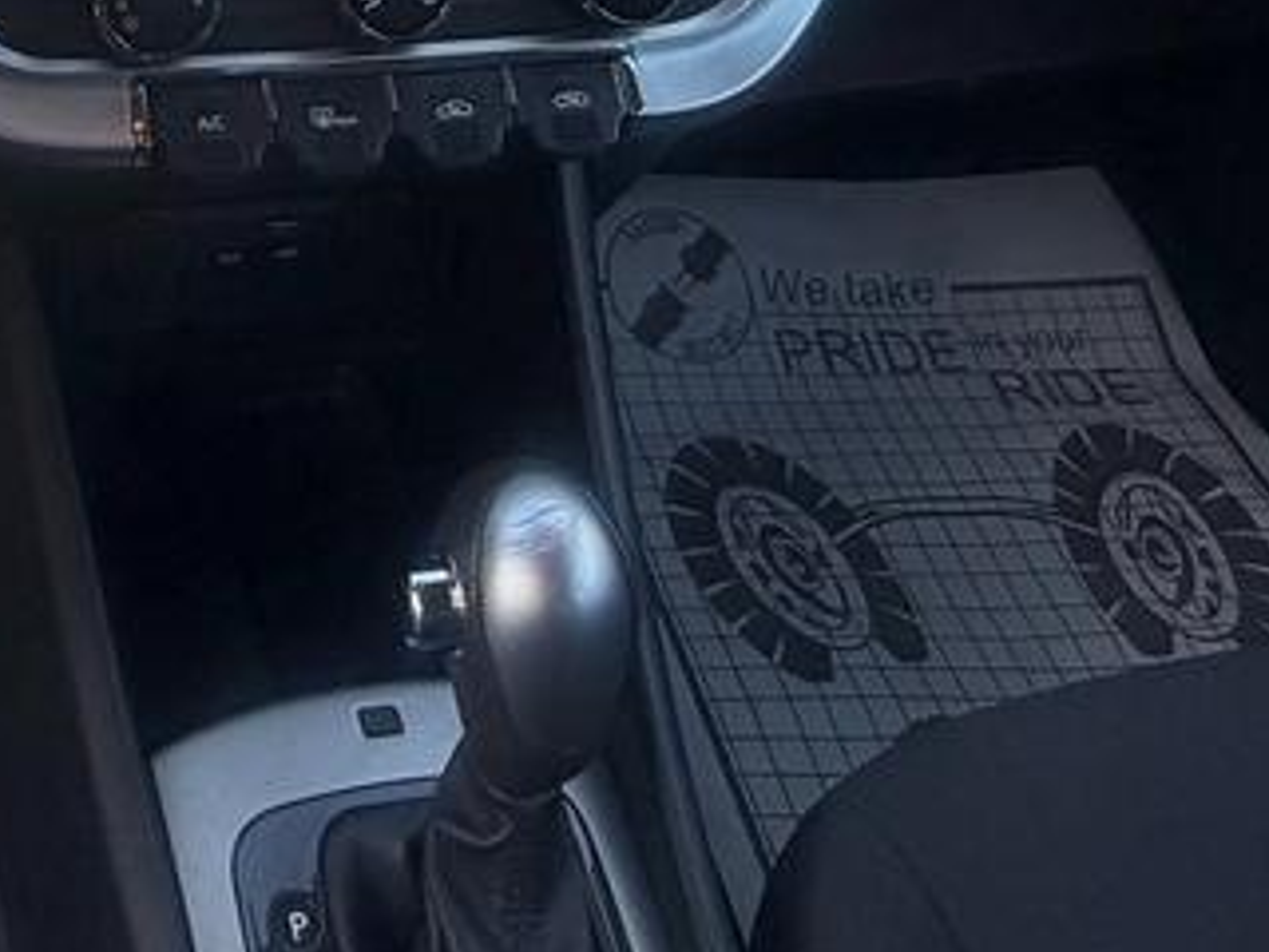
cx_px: 75
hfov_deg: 32.3
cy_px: -555
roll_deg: -2.3
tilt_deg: -18.5
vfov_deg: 21.1
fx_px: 2053
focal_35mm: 56
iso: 40
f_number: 2.2
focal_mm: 2.22
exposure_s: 1/172
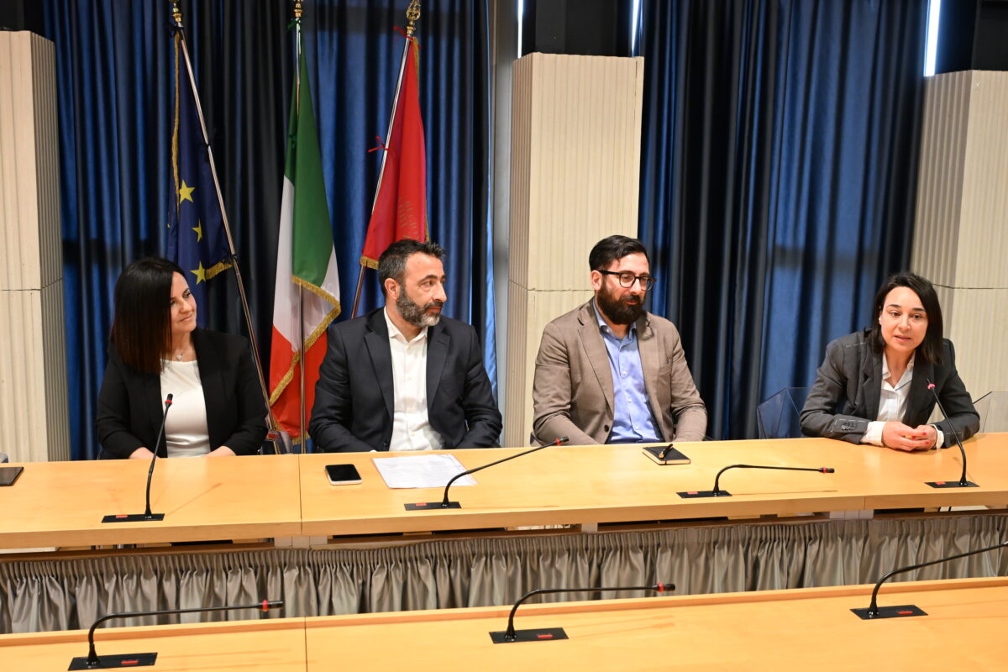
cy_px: 336
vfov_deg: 34.2
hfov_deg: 49.6
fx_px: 1092
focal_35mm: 39
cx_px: 504
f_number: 8
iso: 3200
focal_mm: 39
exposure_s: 1/40
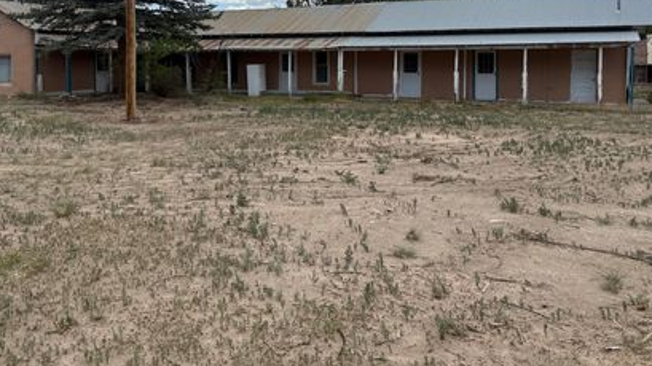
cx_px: 317
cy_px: 84
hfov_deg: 61.0
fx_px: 553
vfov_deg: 35.7
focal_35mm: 32
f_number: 1.78
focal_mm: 6.76
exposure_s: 1/3953
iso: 80
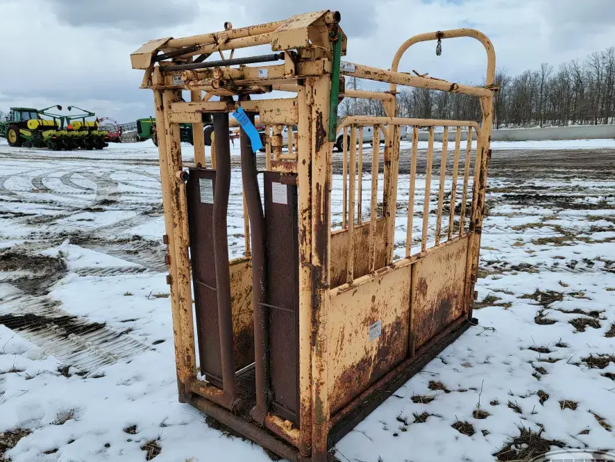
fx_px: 462
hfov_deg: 67.3
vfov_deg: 53.0
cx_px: 314
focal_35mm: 26
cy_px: 247
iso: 16
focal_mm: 6.7
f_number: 1.8
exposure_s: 1/1632
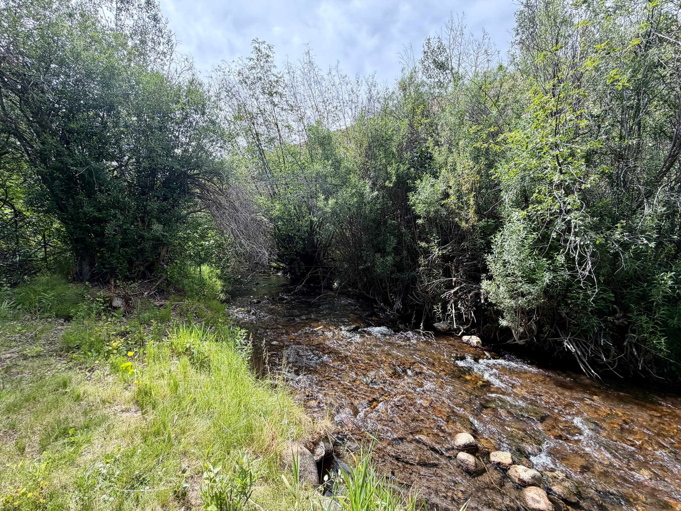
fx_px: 275
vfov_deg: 85.7
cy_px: 256
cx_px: 340
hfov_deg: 102.1
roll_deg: -0.3
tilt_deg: -1.6
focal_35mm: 14
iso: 50
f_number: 2.2
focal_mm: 2.22
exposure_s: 1/400
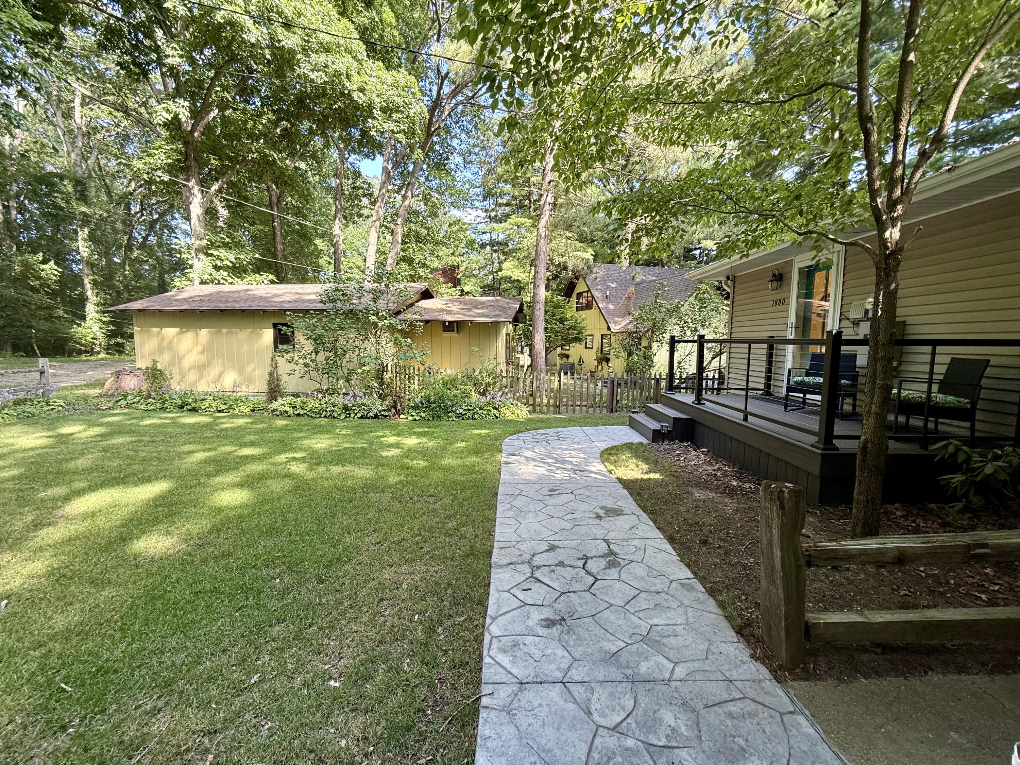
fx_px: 413
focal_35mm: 14
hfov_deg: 102.1
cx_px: 510
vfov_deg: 85.7
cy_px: 382
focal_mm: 2.22
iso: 64
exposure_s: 1/99
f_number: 2.2
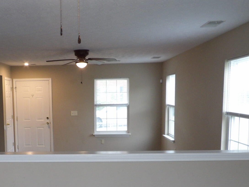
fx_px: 324
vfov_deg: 31.5
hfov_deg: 41.3
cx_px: 73
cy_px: 143
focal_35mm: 45
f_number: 3.2
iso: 200
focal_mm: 4.3
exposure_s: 1/19
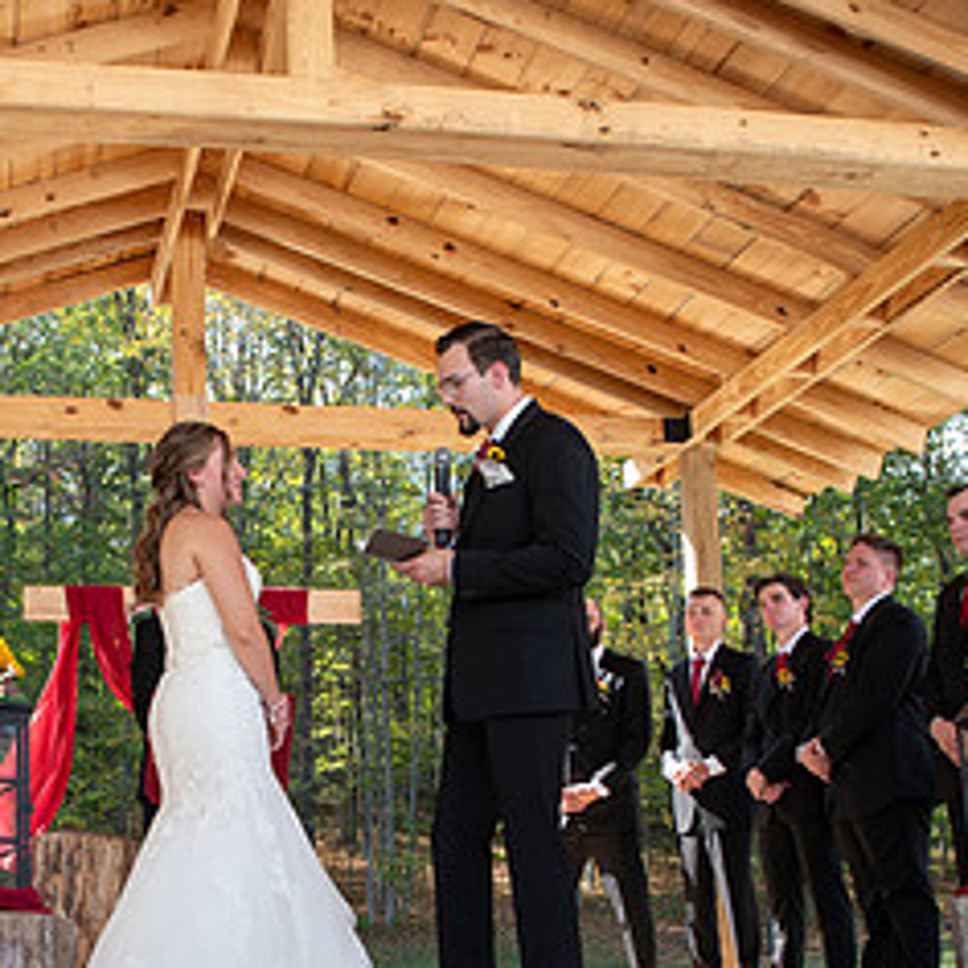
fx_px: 1645
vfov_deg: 32.2
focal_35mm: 52
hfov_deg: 32.4
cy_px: 730
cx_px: 303
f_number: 4.5
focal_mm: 24
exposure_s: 1/200
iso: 320
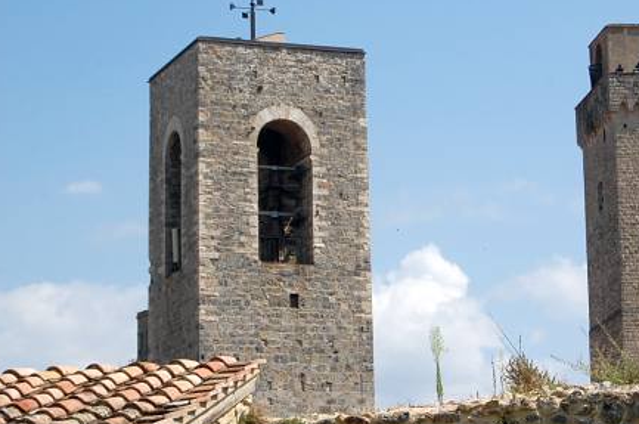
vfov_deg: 10.9
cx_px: 447
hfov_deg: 16.3
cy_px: 174
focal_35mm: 126
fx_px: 2228
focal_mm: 55
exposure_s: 1/320
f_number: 10
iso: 200
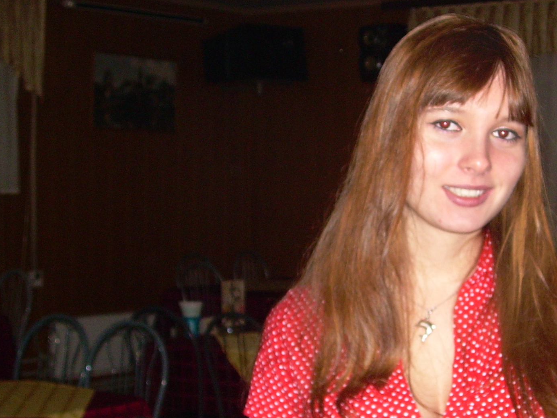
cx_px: 428
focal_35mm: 82
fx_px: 1320
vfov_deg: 18.0
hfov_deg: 23.6
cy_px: 264
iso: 168
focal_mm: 8.3
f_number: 3.1
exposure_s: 1/60
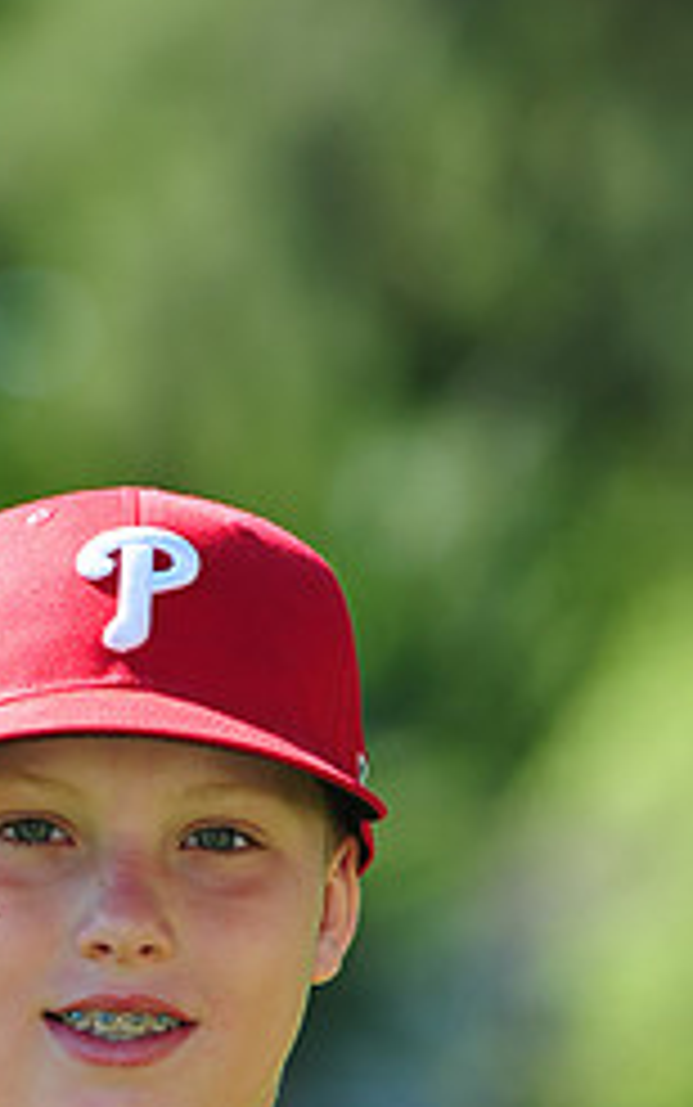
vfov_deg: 4.4
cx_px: 86
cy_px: 1184
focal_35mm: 480
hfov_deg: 2.7
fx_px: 14488
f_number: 5
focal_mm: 200
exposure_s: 1/400
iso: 200
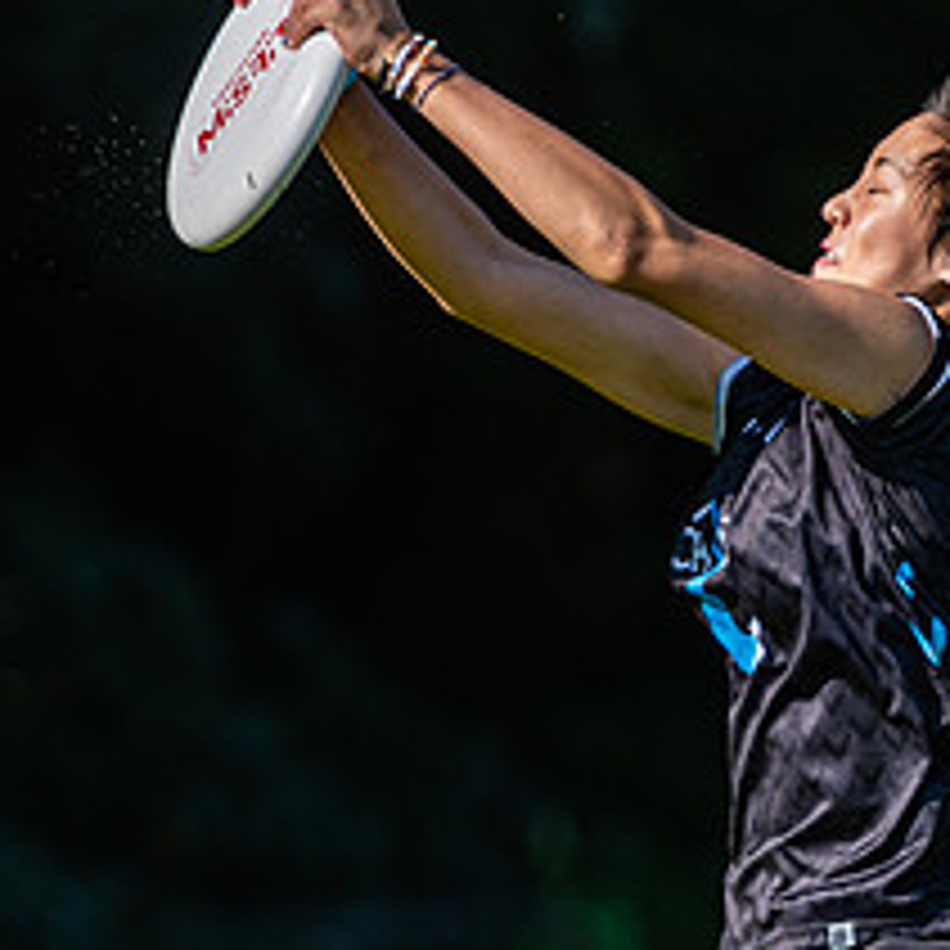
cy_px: 669
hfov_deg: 1.4
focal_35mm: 1227
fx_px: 38097
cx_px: 747
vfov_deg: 1.4
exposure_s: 1/1600
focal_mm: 350
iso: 100
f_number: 4
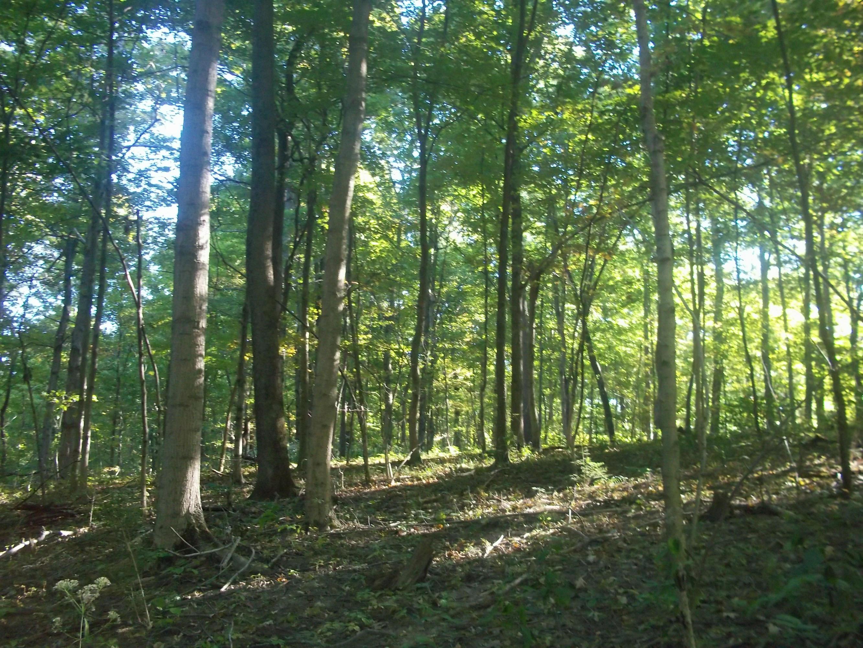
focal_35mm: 36
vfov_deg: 39.7
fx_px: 897
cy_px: 324
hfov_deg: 51.4
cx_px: 432
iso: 320
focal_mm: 6.5
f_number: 3.1
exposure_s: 1/50
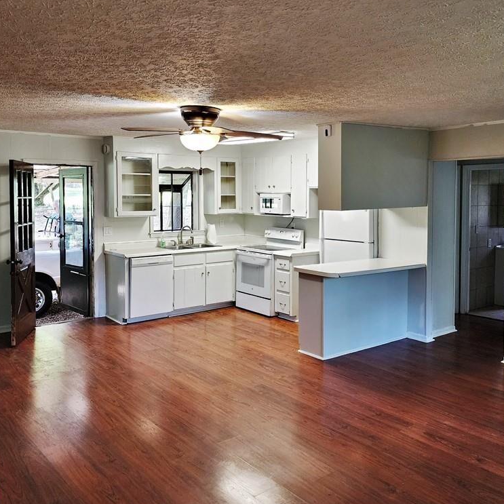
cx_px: 264
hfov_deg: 57.3
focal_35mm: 28
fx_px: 461
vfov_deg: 57.3
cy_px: 249
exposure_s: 1/120
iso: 500
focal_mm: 6.4
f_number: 1.8
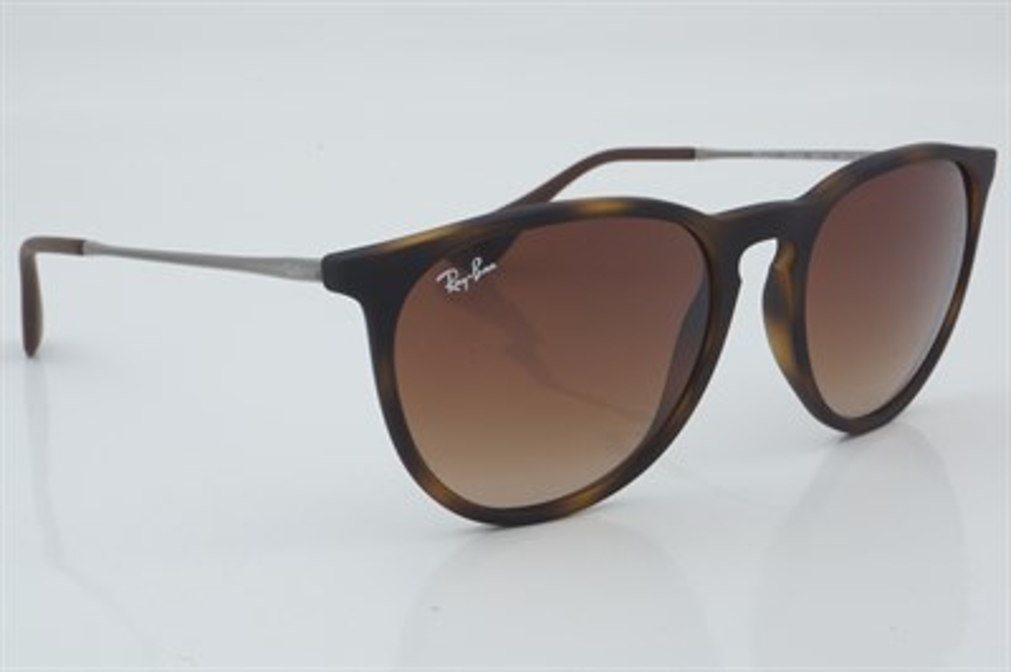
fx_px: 2104
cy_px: 336
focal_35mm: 75
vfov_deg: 18.2
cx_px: 506
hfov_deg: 27.0
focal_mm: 50
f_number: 29
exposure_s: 1/4
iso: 100
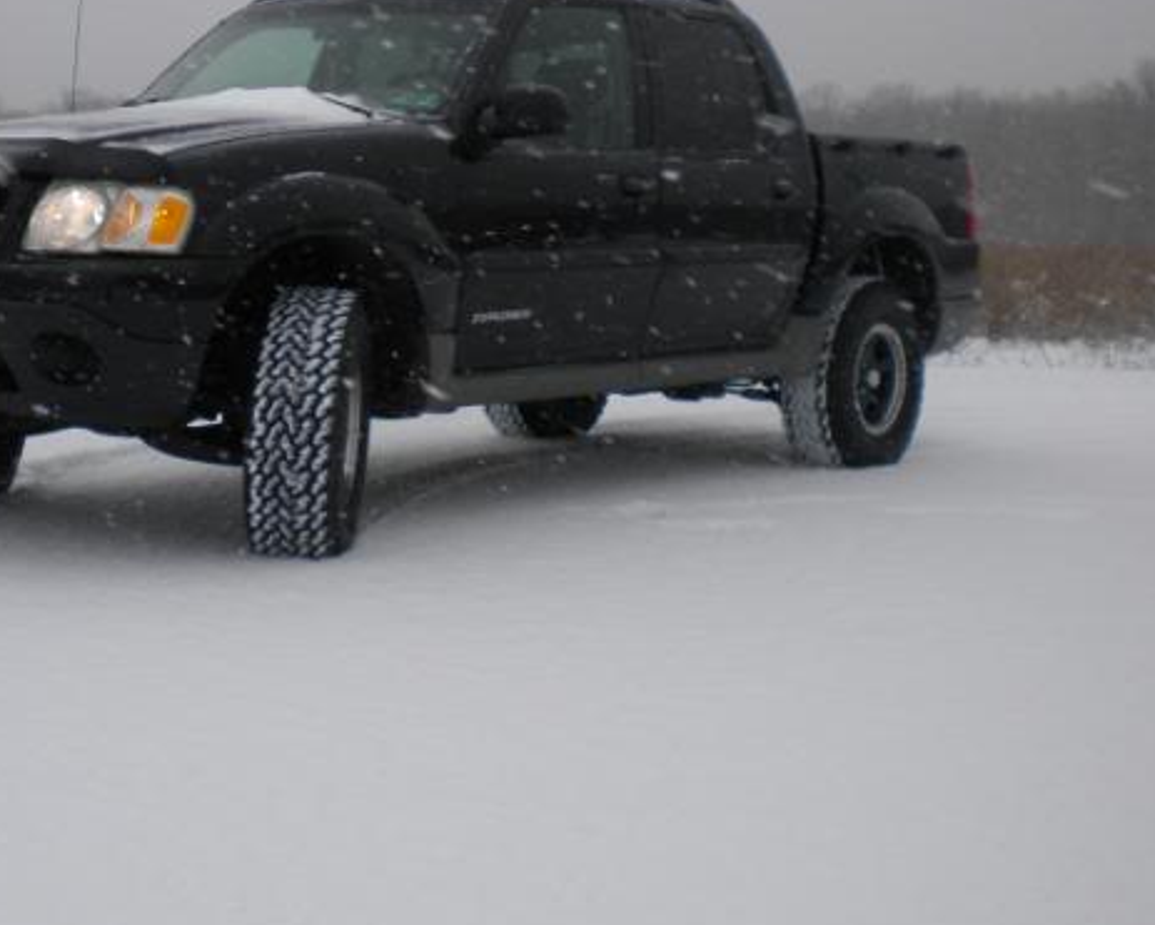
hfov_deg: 31.5
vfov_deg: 25.8
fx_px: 2018
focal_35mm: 59
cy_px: 354
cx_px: 327
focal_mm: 6.3
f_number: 4.6
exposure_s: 1/204
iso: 80
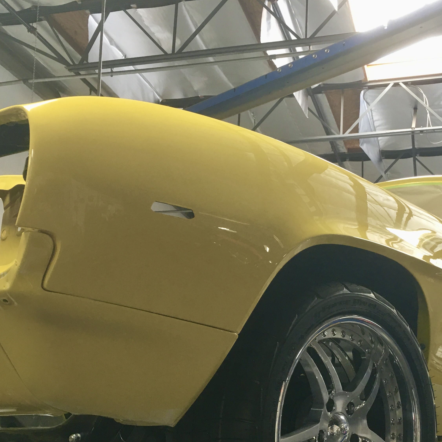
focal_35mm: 46
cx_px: 273
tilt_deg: +10.5
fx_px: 665
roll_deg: -1.7
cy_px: 295
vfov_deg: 36.4
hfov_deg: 36.6
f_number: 2.2
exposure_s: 1/15
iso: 32
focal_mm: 4.15
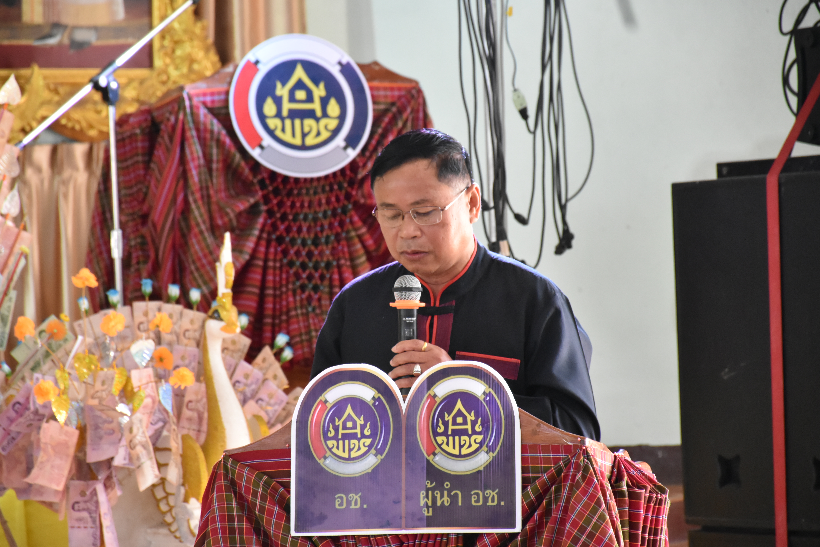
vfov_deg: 6.5
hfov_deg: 9.8
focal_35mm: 210
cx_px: 410
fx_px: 4783
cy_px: 274
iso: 3200
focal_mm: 140
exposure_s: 1/125
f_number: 5.6
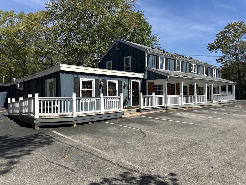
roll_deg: +0.3
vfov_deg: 56.8
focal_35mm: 24
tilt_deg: -0.2
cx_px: 123
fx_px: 171
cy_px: 92
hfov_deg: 71.6
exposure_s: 1/5525
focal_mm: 6.86
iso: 80
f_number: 1.78
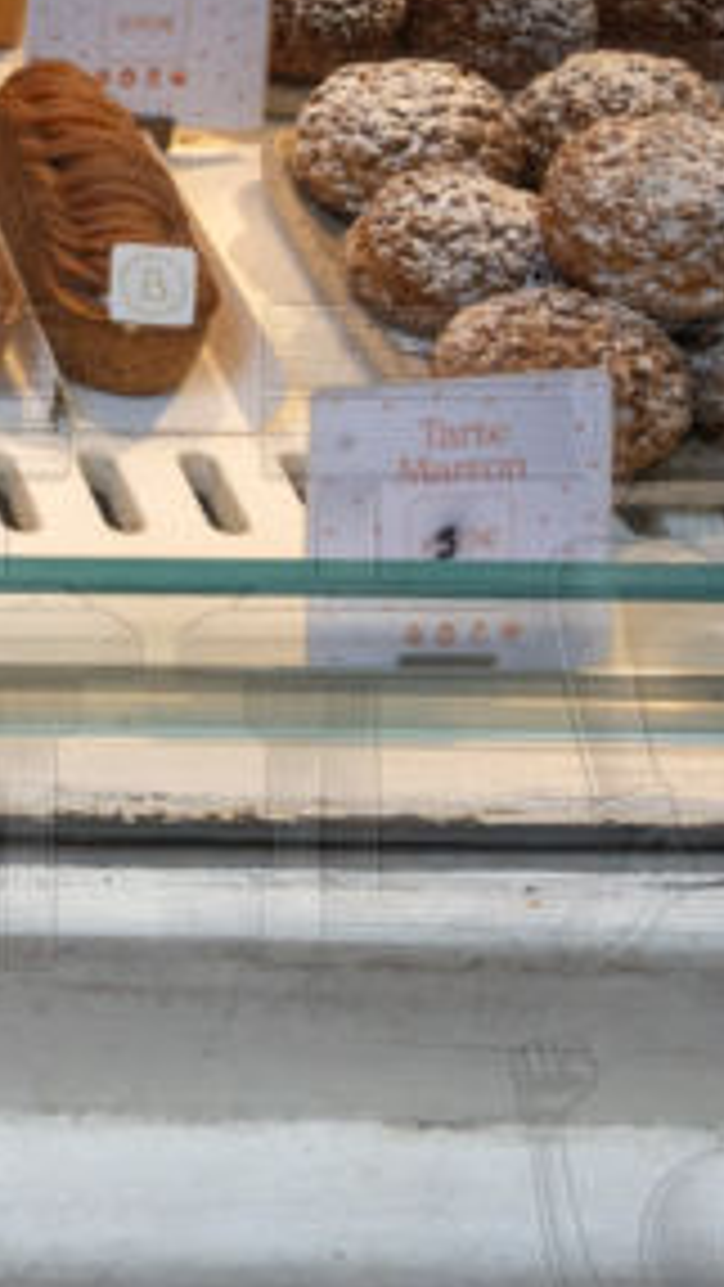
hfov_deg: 11.5
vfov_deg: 24.0
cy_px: 385
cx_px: -967
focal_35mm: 88
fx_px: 3002
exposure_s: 1/250
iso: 320
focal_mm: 16
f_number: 6.3
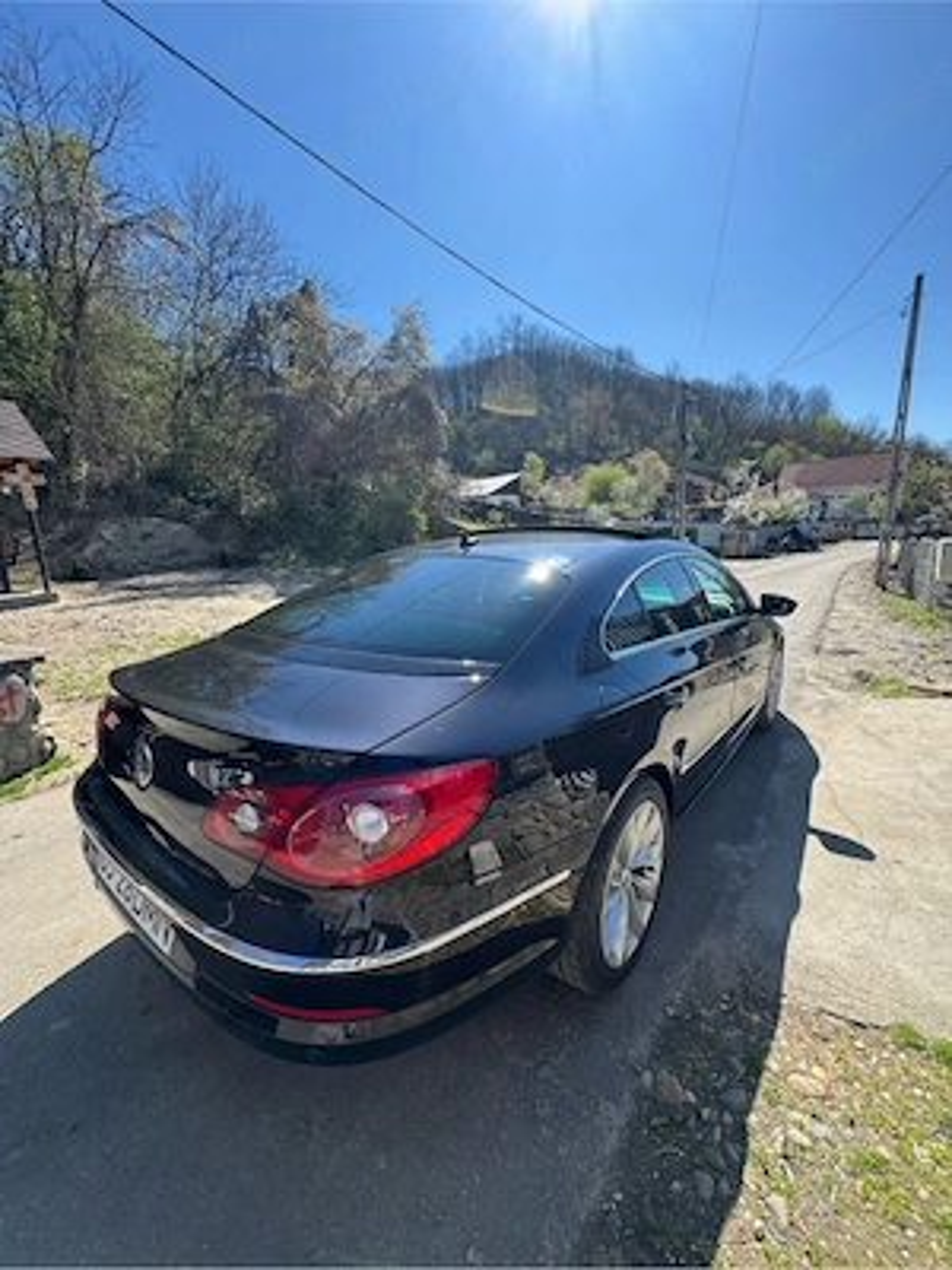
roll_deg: +4.0
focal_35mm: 14
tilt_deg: -9.1
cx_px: 476
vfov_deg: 102.1
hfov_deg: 85.7
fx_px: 513
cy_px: 635
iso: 40
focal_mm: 2.22
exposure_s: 1/687
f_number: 2.2
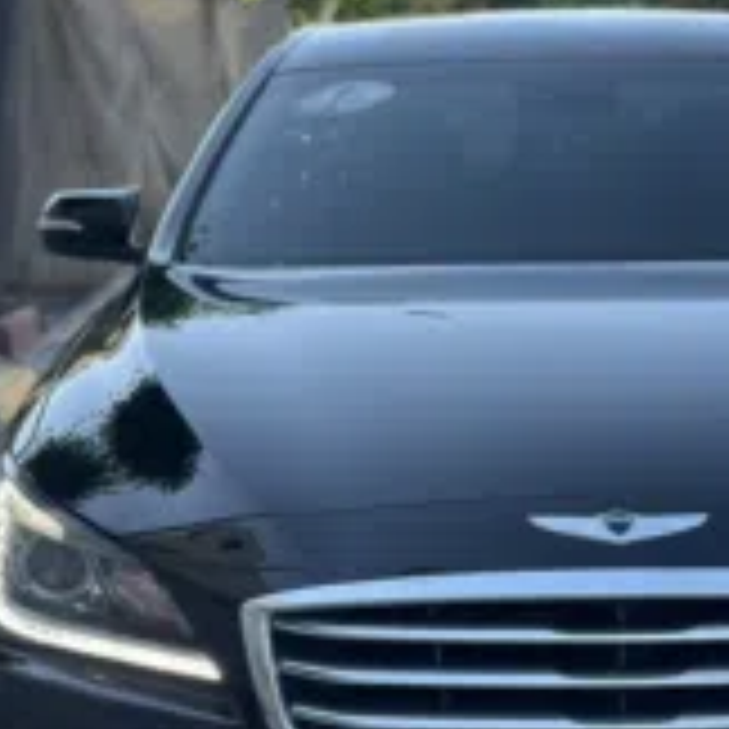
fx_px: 2502
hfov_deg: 16.5
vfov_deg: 16.6
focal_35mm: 105
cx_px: 580
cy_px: 387
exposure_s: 1/850
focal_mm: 6.86
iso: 80
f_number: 1.78
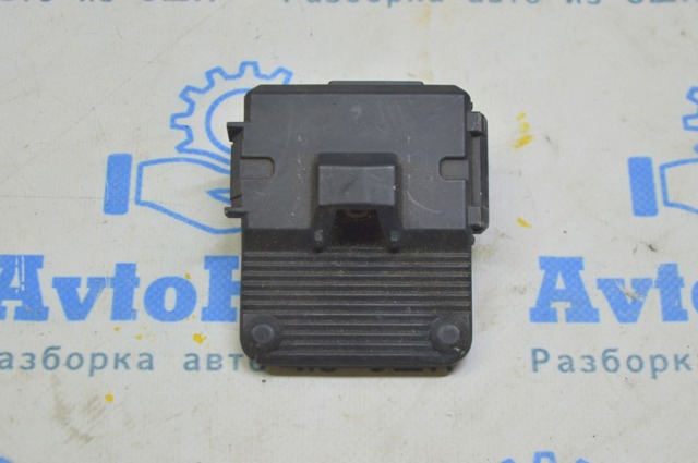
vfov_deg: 16.5
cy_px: 232
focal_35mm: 82
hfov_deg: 24.6
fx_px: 1598
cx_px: 349
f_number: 5.6
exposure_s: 1/20
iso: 400
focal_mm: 55
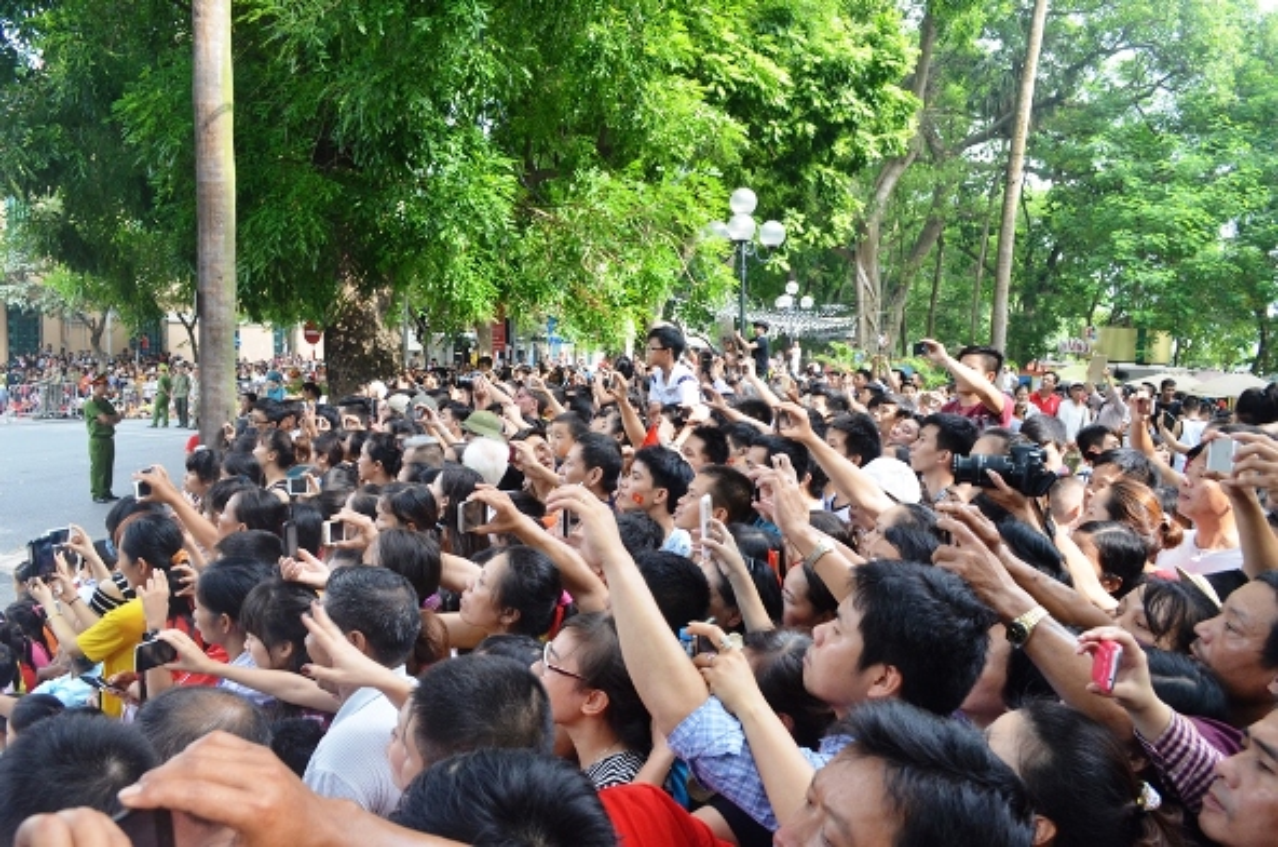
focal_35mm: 27
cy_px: 424
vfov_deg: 47.7
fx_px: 956
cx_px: 639
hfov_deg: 67.5
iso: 1000
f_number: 7.1
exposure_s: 1/200
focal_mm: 18
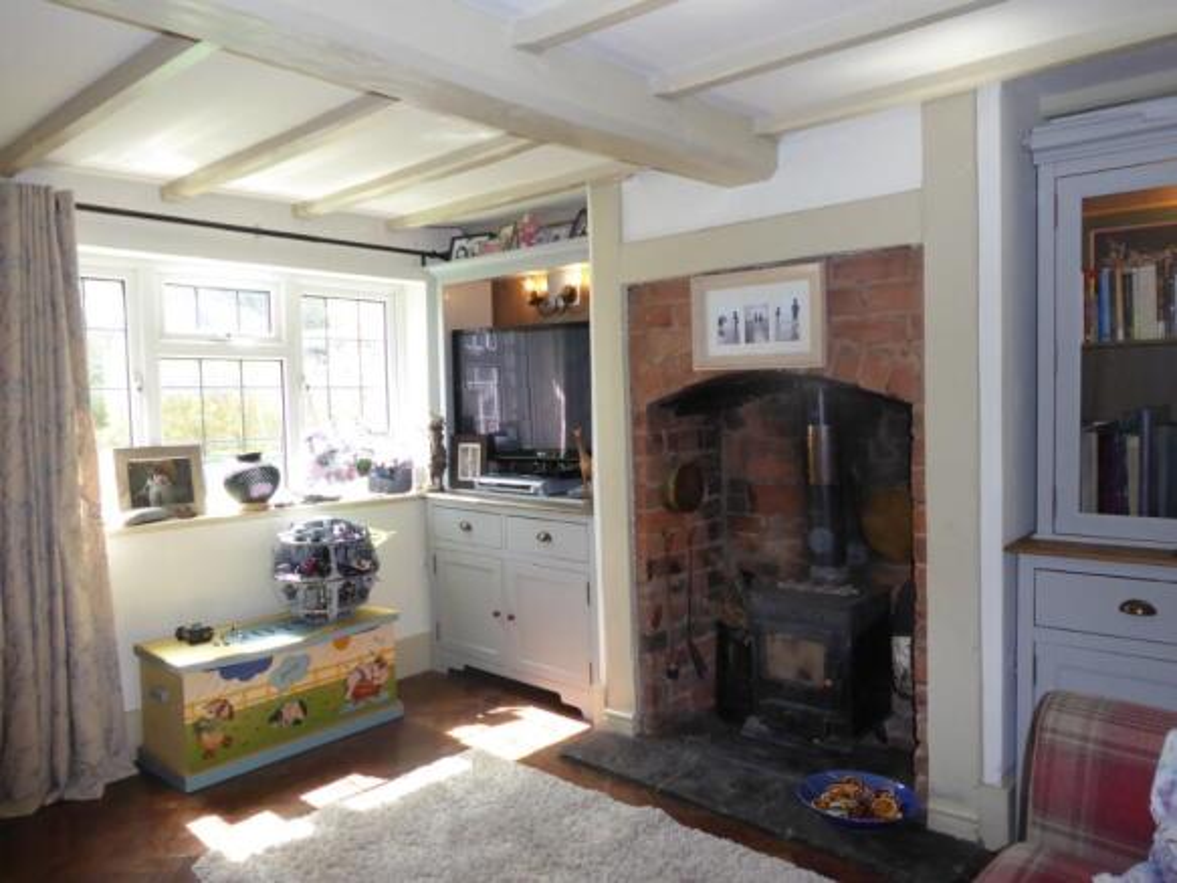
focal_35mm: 24
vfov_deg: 56.8
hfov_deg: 71.6
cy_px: 442
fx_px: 816
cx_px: 588
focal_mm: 4.3
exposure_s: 1/60
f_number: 3.5
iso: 200
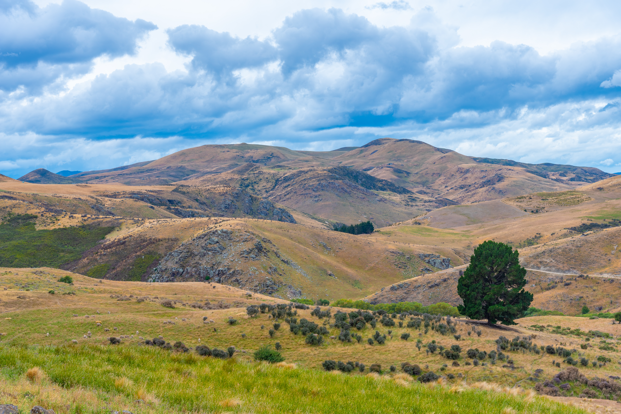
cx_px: 310
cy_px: 207
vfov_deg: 21.9
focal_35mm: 62
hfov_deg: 32.4
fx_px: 1070
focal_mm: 62
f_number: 8
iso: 100
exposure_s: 1/200
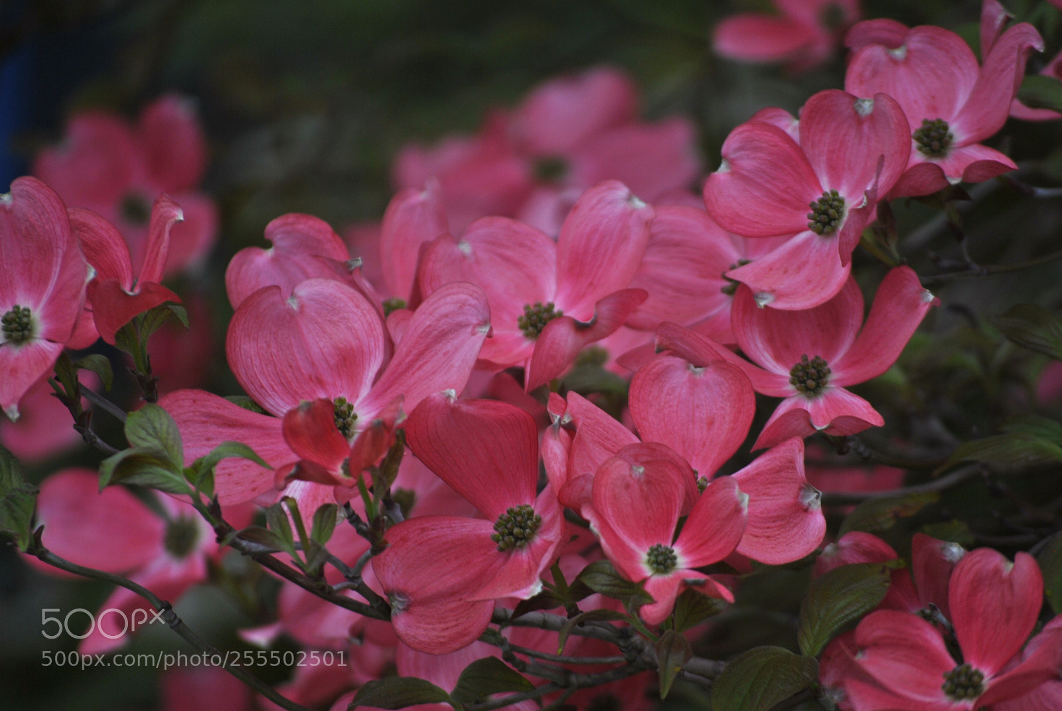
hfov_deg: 6.9
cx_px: 531
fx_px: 8860
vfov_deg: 4.6
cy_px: 356
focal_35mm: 300
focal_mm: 200
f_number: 5.6
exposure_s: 1/100
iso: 100
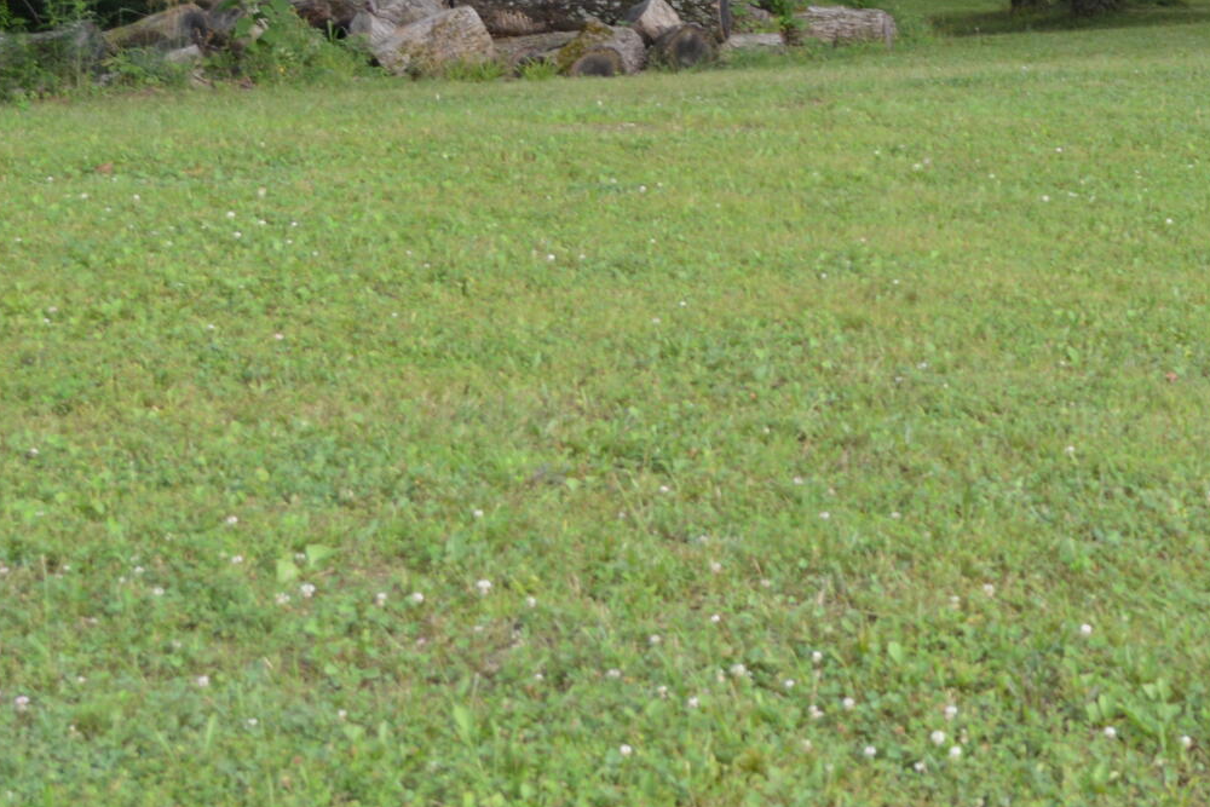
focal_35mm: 99
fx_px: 3328
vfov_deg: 13.7
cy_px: 96
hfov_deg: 20.3
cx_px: 1026
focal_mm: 22
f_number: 4.5
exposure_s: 1/80
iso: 400
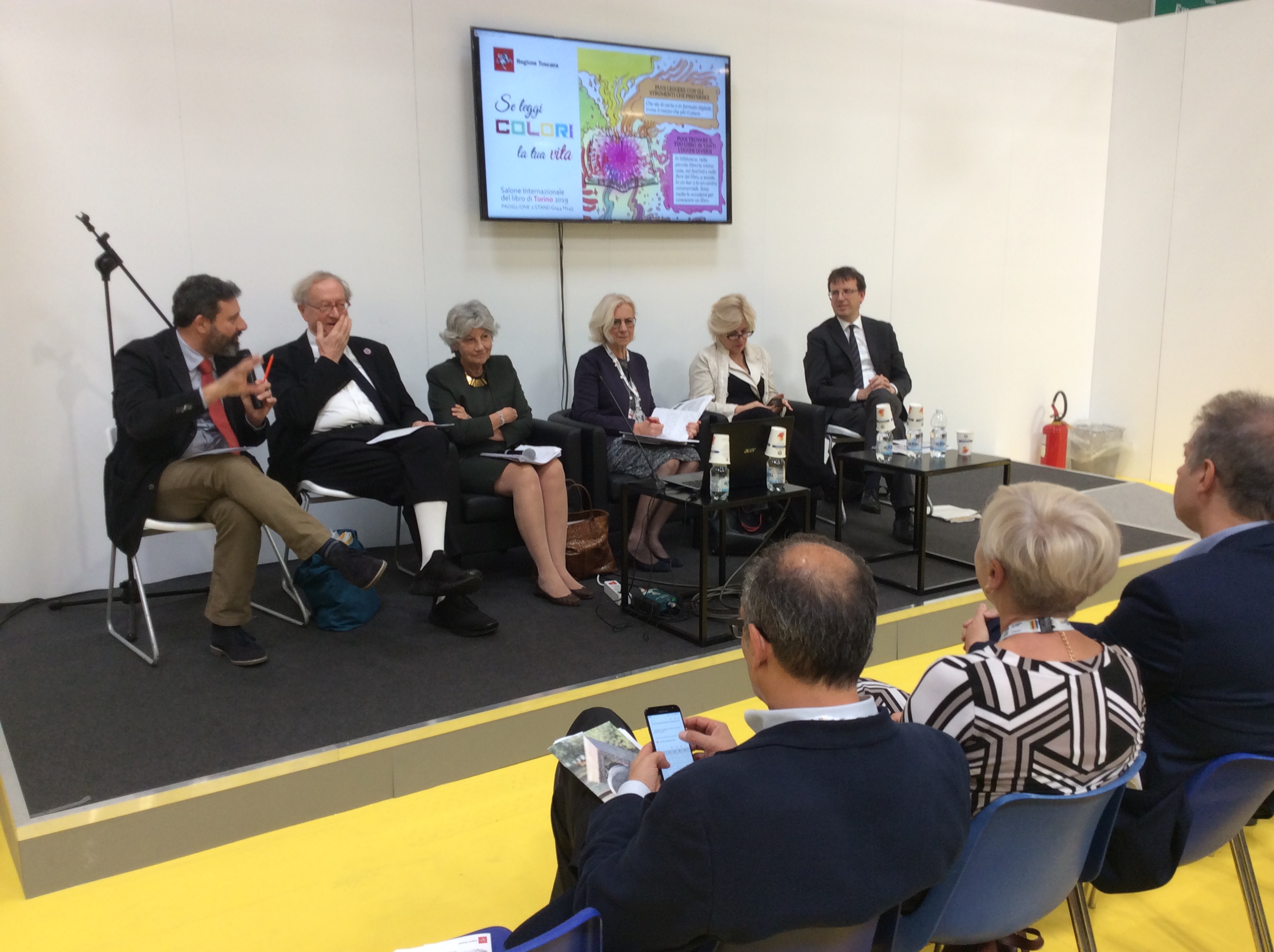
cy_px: 476
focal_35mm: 32
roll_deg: +2.9
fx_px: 1176
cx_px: 637
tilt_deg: -13.4
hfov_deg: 56.9
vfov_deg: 44.1
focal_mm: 3.3
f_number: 2.4
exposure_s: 1/33
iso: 40
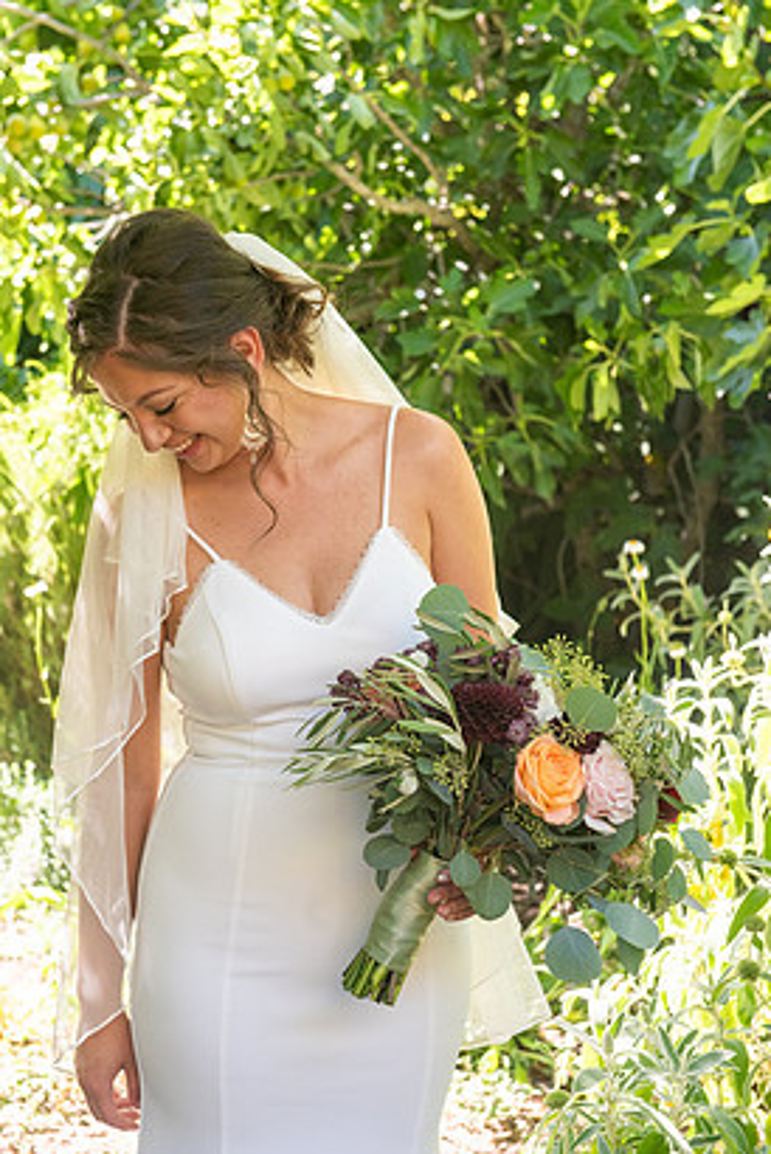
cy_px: 588
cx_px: 352
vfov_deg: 29.6
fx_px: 2181
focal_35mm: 68
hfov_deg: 20.0
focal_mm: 62
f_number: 5
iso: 640
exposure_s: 1/320
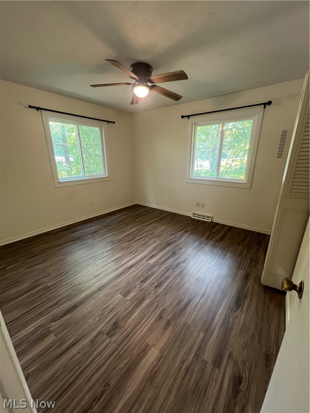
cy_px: 206
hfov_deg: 89.9
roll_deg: +0.2
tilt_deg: -16.6
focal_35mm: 13
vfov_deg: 106.2
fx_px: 155
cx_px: 155
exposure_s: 1/60
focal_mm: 1.57
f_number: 1.8
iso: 250
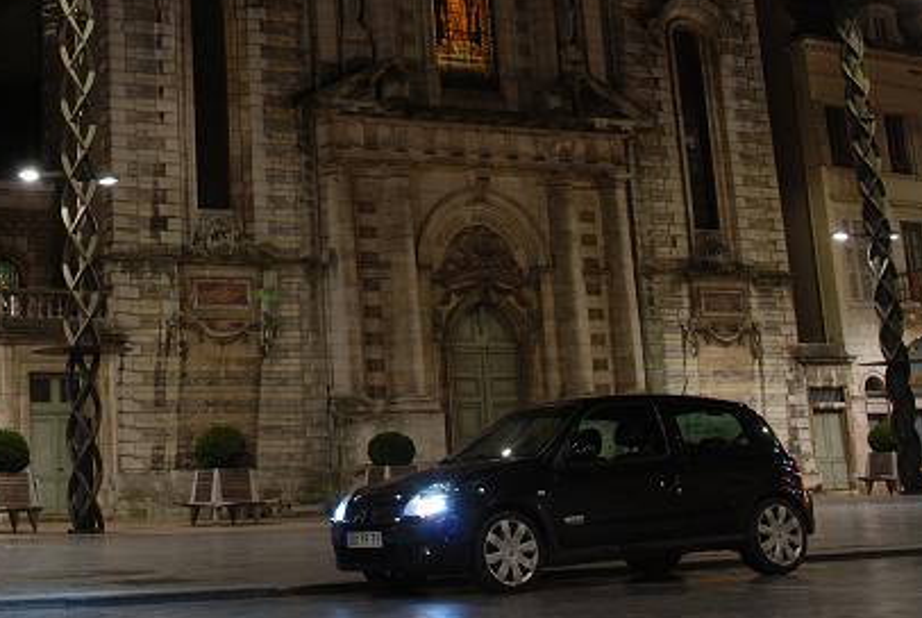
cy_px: 44
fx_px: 1616
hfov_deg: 31.1
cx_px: 199
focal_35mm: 63
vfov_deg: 21.1
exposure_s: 2
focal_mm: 22
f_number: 8
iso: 100
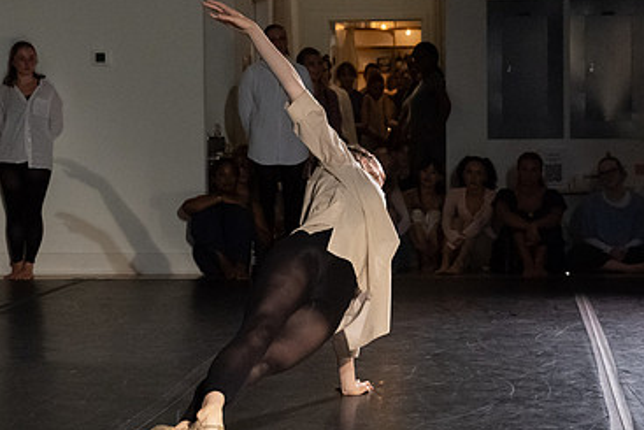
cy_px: 227
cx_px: 362
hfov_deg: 20.0
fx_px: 1825
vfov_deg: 13.4
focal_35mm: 102
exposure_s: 1/400
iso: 6400
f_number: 4.5
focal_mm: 56
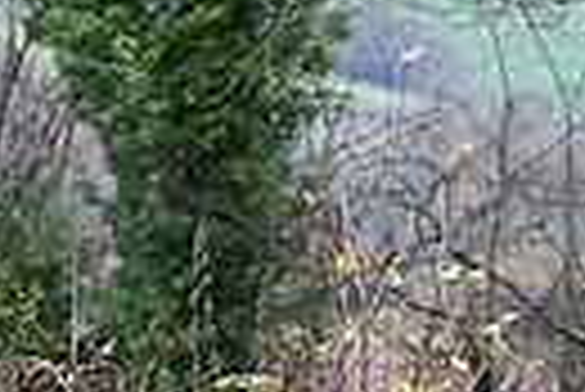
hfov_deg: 4.2
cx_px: 1134
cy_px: 653
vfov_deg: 2.8
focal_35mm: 489
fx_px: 7955
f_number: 3.5
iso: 1250
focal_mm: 110
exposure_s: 1/1000
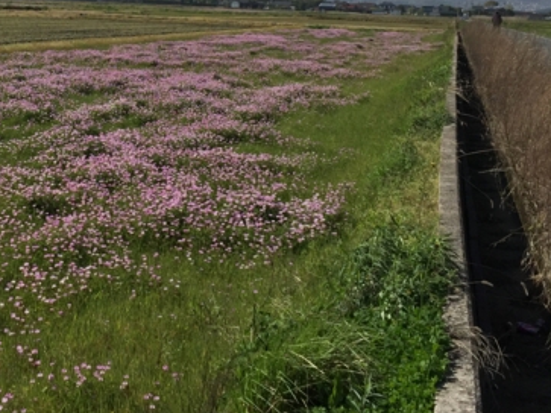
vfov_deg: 22.2
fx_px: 1018
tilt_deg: -1.1
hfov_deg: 29.8
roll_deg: -4.2
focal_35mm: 64
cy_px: 17
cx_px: 135
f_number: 2.2
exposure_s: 1/3597
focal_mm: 4.15
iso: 32
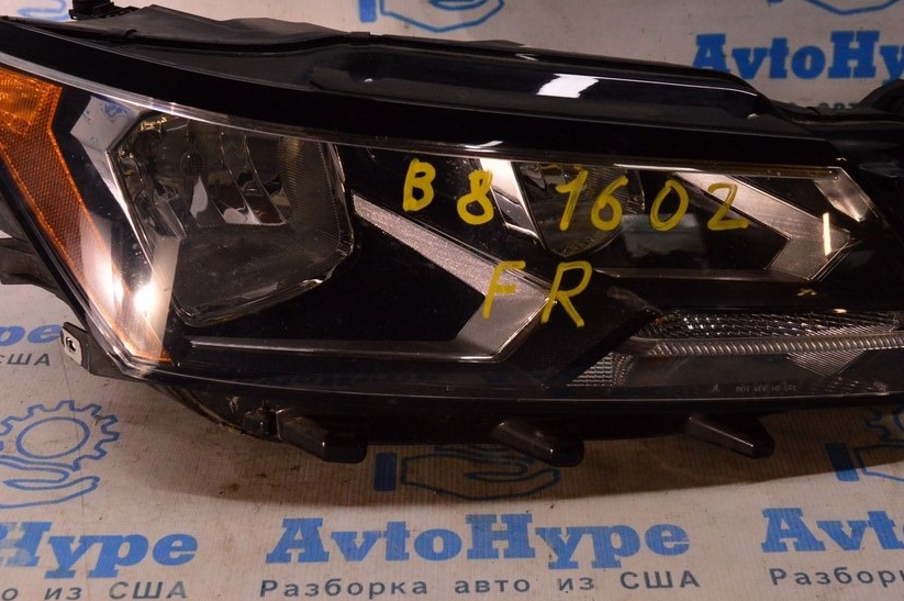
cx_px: 446
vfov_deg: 24.1
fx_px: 1405
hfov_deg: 35.7
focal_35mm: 56
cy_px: 262
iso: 1600
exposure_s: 1/250
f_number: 8
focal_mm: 30
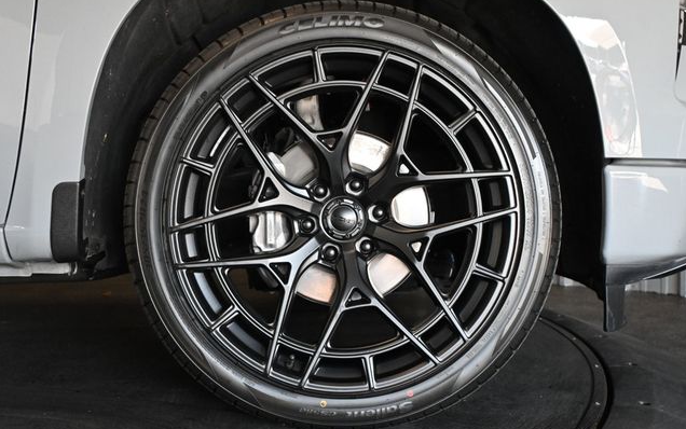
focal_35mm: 46
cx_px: 344
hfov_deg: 43.5
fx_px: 860
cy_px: 215
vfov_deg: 28.0
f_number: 4.8
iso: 2000
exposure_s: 1/125
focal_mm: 30
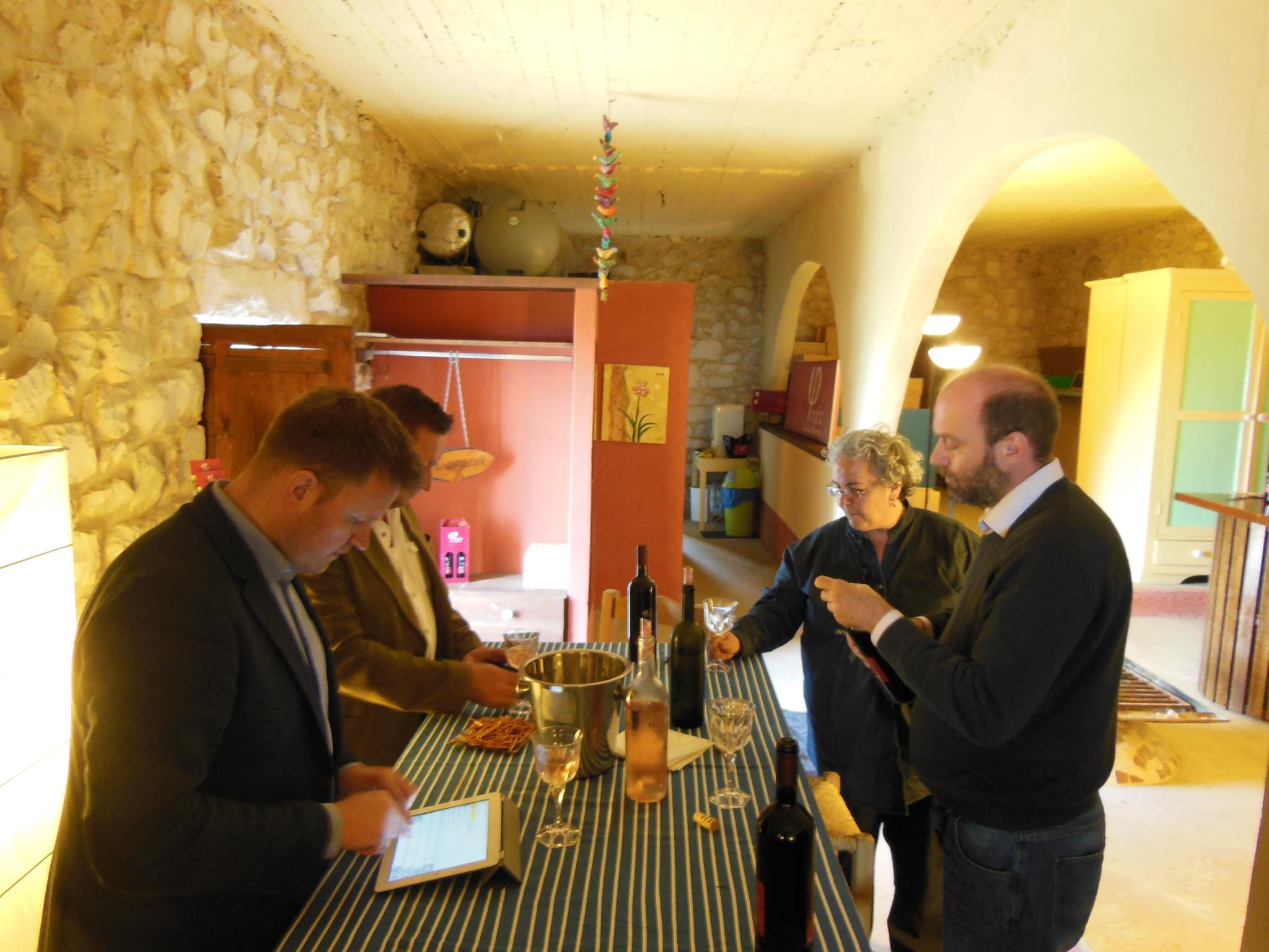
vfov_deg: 54.9
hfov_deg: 69.4
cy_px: 476
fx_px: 916
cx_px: 634
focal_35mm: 25
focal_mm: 4.5
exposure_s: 1/6
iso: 400
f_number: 3.5
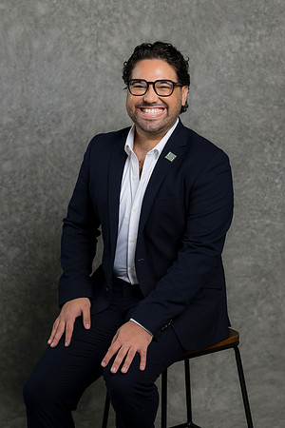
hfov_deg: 16.1
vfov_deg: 23.9
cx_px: 142
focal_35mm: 85
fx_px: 1009
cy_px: 214
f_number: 5
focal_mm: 85
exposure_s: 1/200
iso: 125
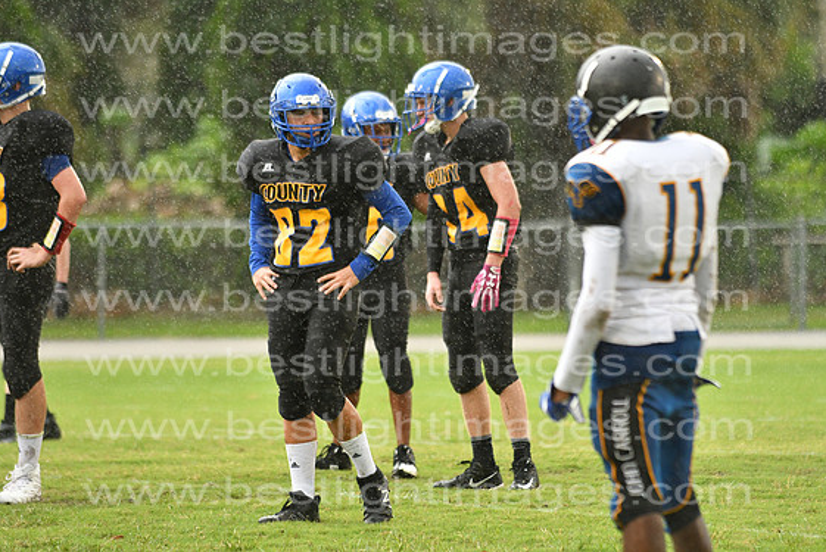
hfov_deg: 9.5
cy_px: 269
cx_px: 418
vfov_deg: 6.3
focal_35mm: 217
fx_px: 4983
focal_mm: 140
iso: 1000
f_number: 3.5
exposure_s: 1/800
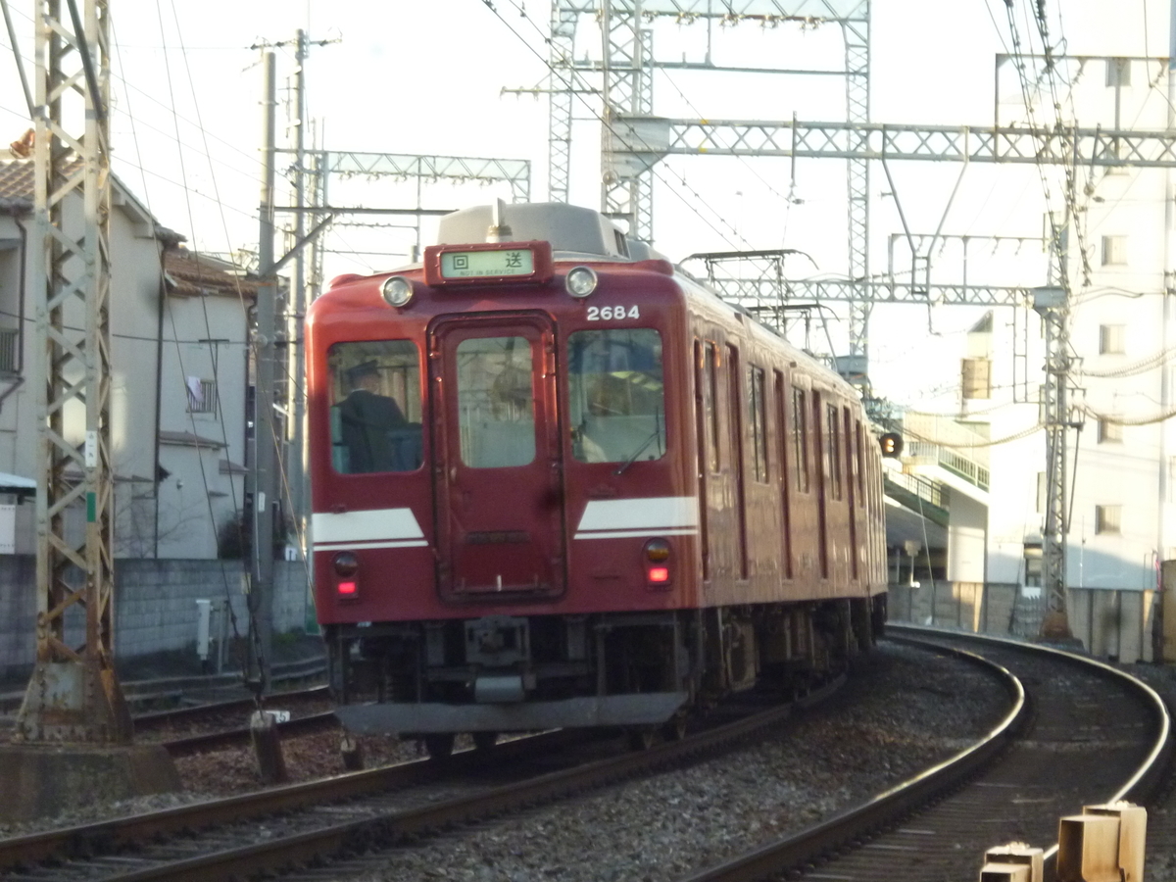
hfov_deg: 13.8
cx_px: 588
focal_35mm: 143
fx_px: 4858
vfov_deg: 10.4
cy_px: 441
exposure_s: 1/125
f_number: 6.5
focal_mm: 20
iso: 400
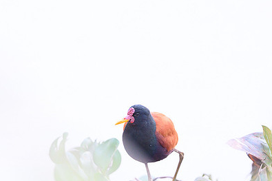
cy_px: 129
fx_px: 5543
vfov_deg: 1.9
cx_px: 135
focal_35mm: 734
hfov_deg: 2.8
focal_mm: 500
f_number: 4
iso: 3200
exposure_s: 1/100
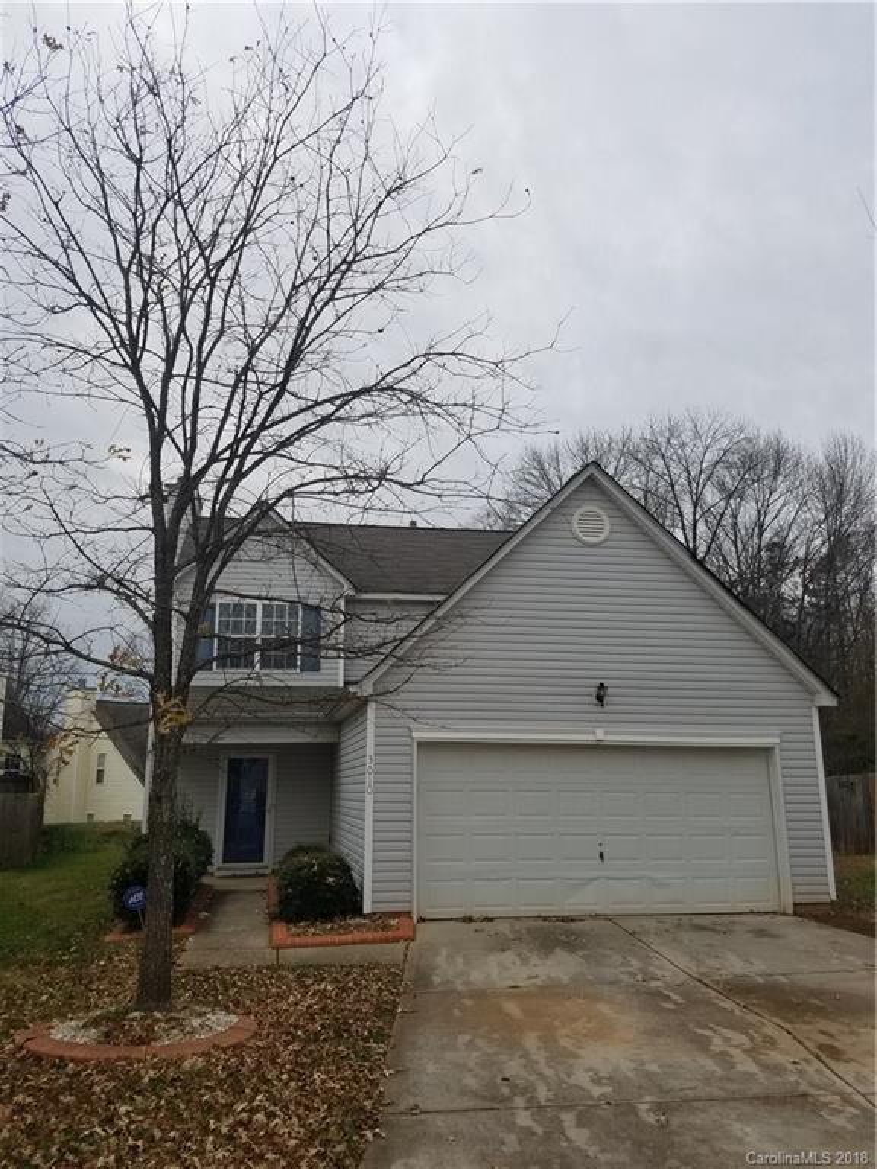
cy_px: 584
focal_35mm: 26
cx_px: 438
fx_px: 878
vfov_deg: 67.3
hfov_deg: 53.1
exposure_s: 1/2320
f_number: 1.7
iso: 50
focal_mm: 4.2
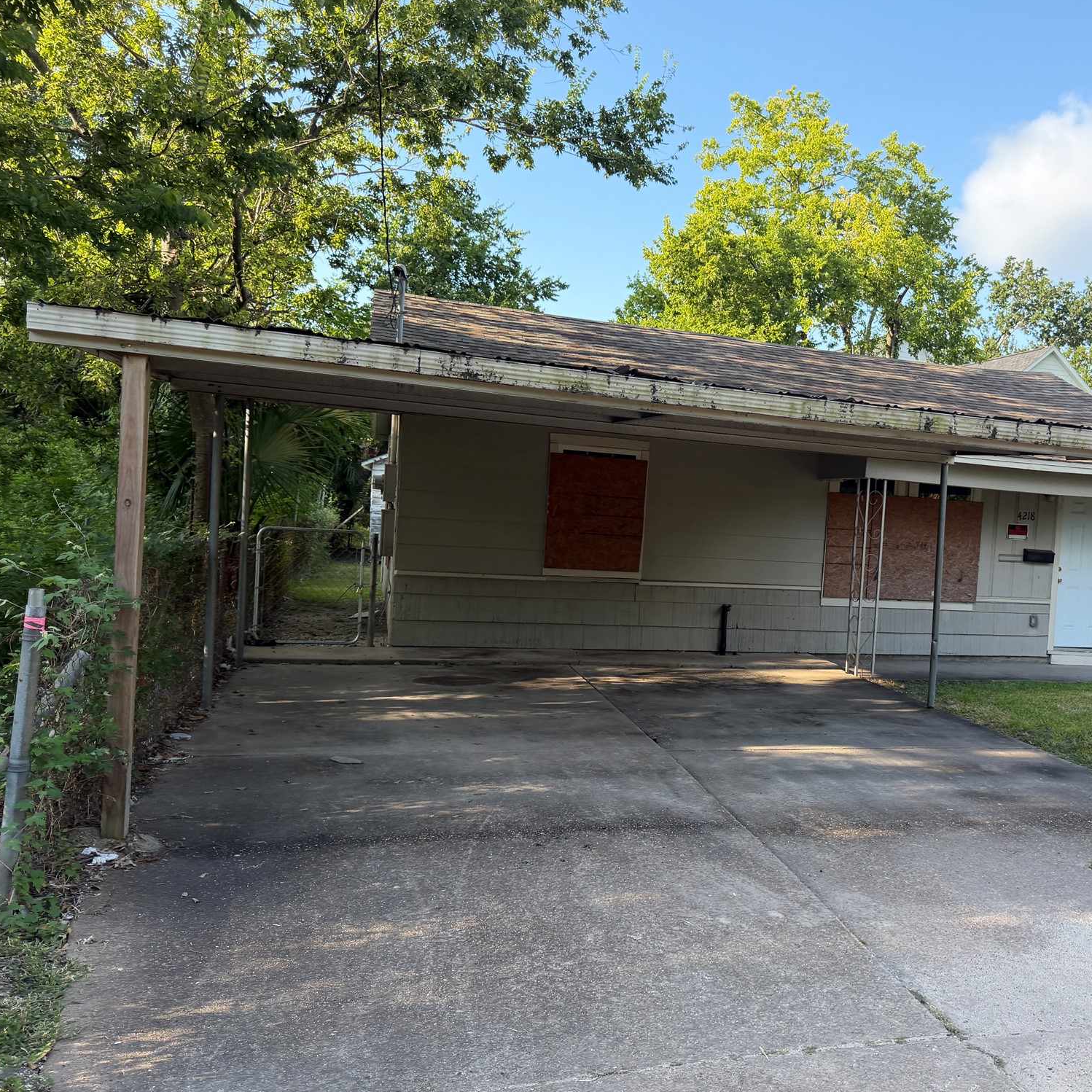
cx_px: 731
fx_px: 1035
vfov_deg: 55.6
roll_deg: -3.9
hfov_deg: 54.5
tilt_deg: -5.1
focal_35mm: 29
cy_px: 544
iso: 100
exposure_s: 1/1211
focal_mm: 6.76
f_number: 1.78
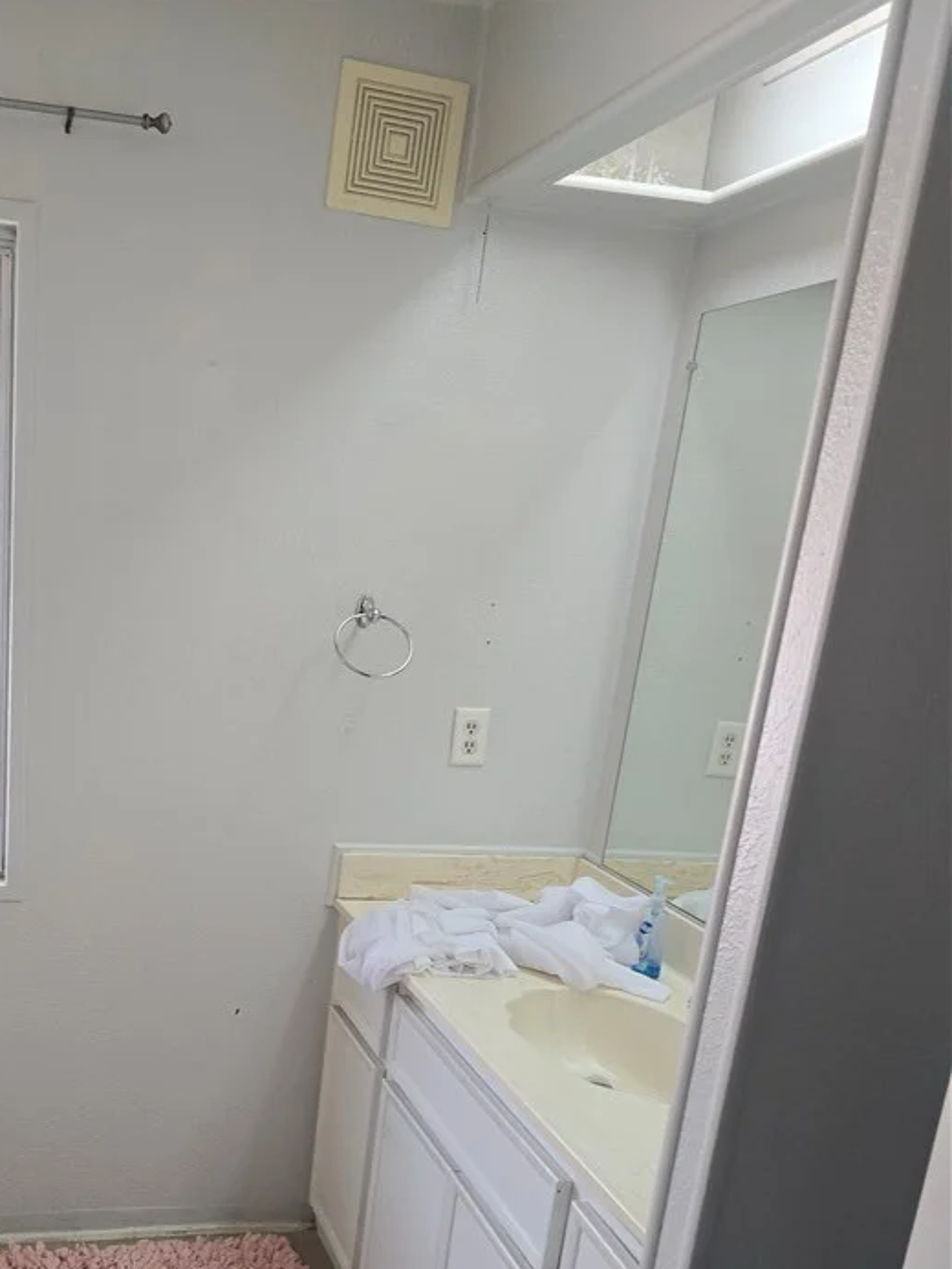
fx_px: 1246
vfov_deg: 52.0
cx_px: 251
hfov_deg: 40.7
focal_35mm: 34
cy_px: 927
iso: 80
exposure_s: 1/120
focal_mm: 6.3
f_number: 1.7
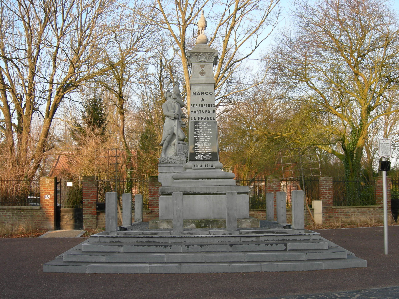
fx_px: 415
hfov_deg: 51.4
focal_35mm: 36
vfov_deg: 39.7
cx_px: 200
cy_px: 150
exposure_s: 1/126
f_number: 4.3
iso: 64
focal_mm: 7.5
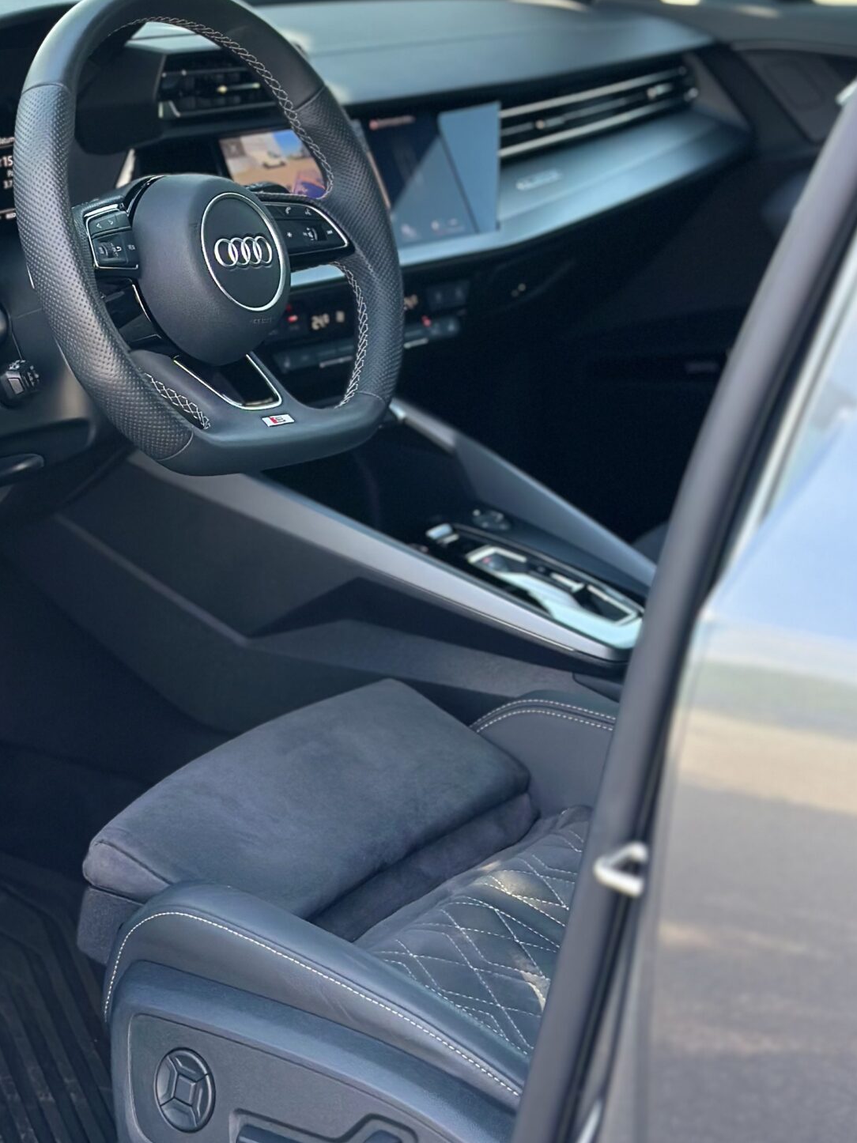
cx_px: 202
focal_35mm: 85
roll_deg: -2.2
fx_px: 2807
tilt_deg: -13.5
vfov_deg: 22.8
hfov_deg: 17.3
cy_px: 289
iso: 80
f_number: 1.78
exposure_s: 1/435
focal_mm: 6.86
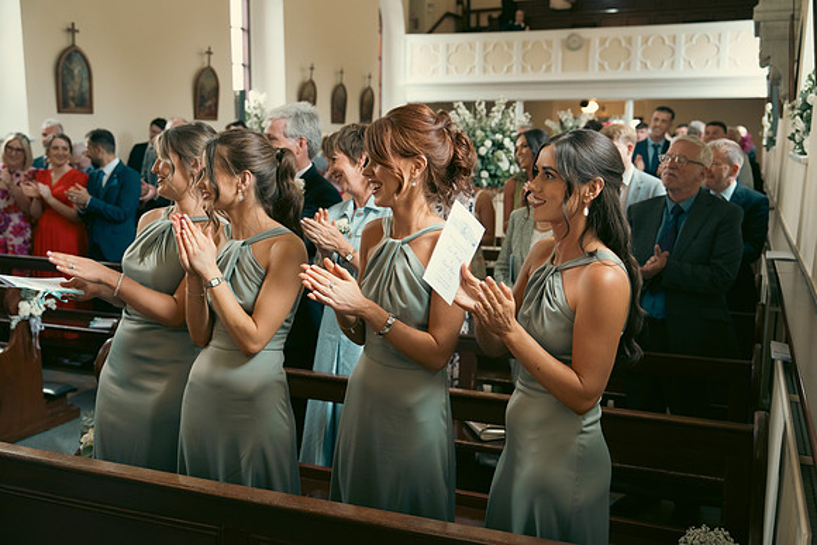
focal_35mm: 36
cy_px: 272
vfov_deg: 36.9
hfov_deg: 53.1
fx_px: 817
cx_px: 408
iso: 2000
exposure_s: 1/200
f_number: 3.5
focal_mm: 36
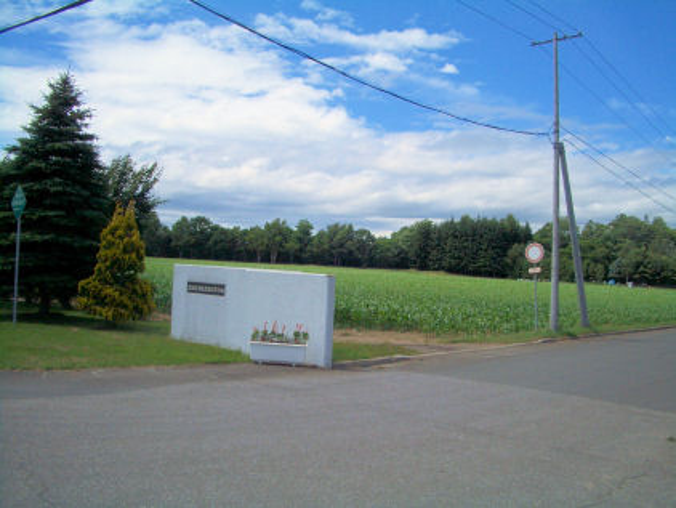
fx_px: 684
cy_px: 254
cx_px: 338
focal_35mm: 35
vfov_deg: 40.7
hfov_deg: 52.6
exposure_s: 1/2000
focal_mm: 5.8
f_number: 4.3
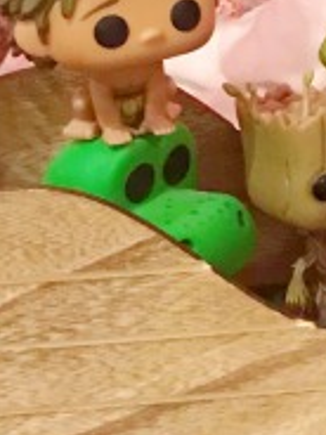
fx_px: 1909
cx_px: 713
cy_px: -83
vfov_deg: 12.7
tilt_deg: -13.7
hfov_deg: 9.0
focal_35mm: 152
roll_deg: +0.8
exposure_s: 1/4
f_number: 1.8
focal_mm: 3.99
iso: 160
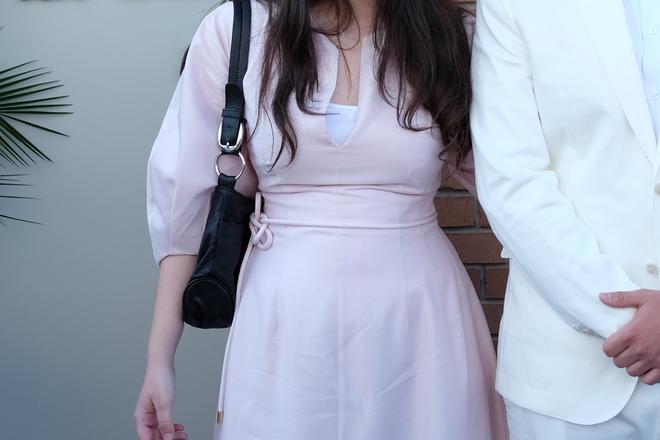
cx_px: 705
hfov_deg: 22.7
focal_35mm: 85
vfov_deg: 16.0
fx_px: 1558
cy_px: 97
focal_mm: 23
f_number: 4.5
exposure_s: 1/250
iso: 320
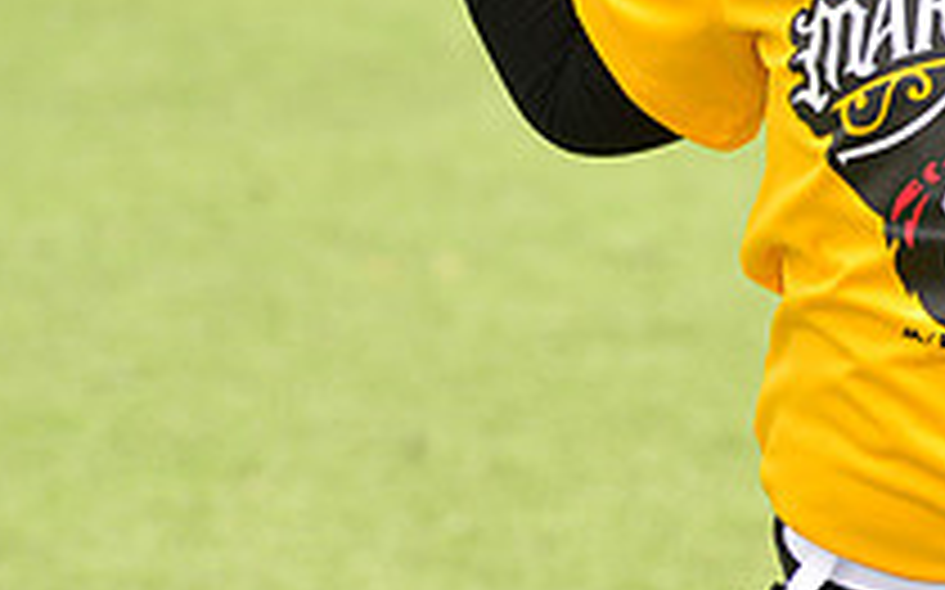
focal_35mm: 479
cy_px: -187
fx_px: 12330
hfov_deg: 4.4
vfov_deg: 2.7
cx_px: 1062
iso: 200
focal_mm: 170
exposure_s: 1/250
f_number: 9
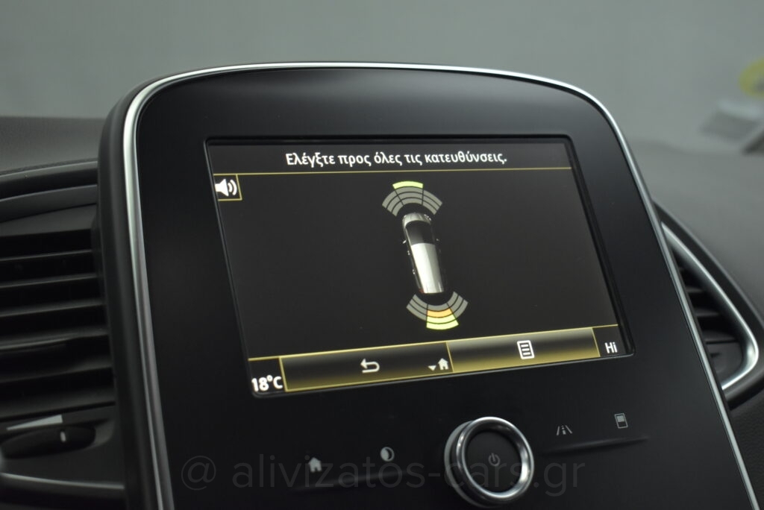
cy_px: 255
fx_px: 1210
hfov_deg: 35.0
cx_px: 382
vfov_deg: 23.8
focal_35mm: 57
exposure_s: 1/125
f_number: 4.8
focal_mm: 38
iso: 1600
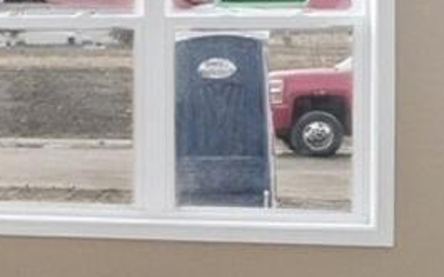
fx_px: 1391
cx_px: -292
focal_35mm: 115
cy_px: 29
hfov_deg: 16.0
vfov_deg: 11.3
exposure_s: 1/160
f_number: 8
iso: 125
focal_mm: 10
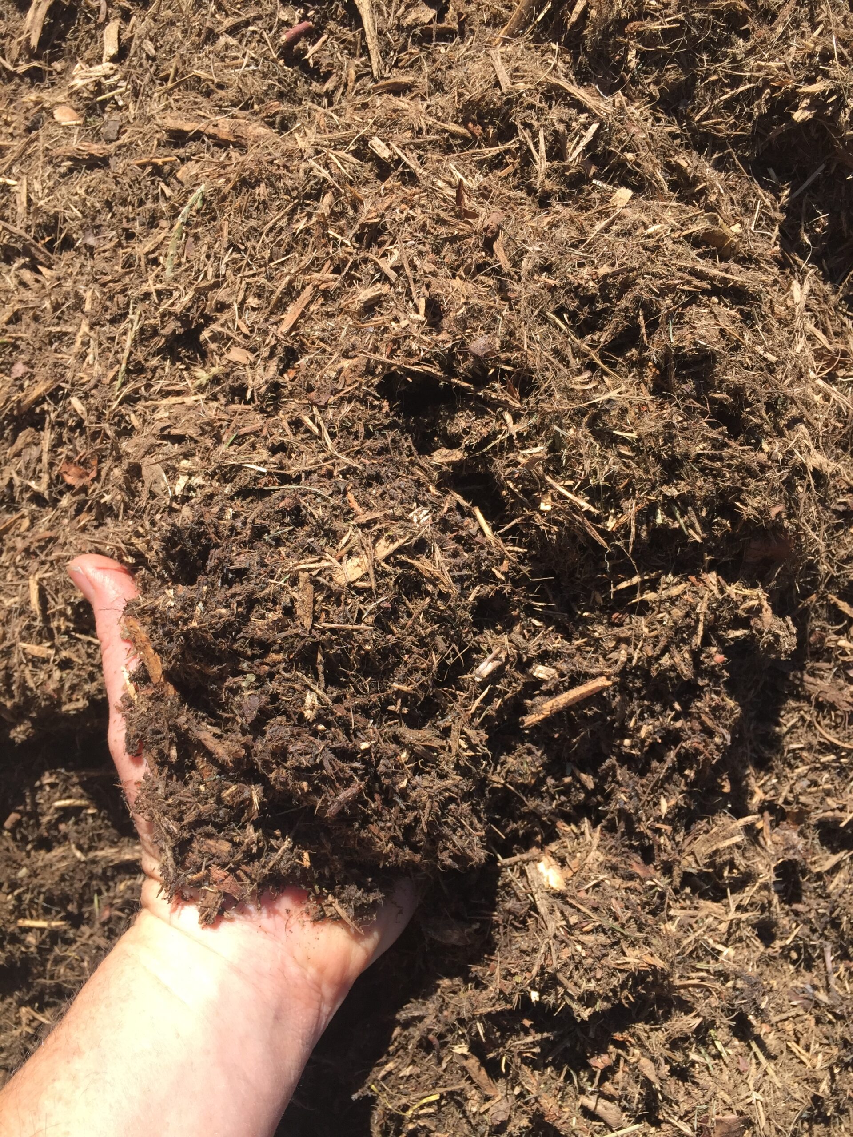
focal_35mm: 29
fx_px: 953
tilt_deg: -58.4
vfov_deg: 61.7
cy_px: 568
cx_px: 426
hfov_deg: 48.2
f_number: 2.2
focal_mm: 4.15
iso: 32
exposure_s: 1/942
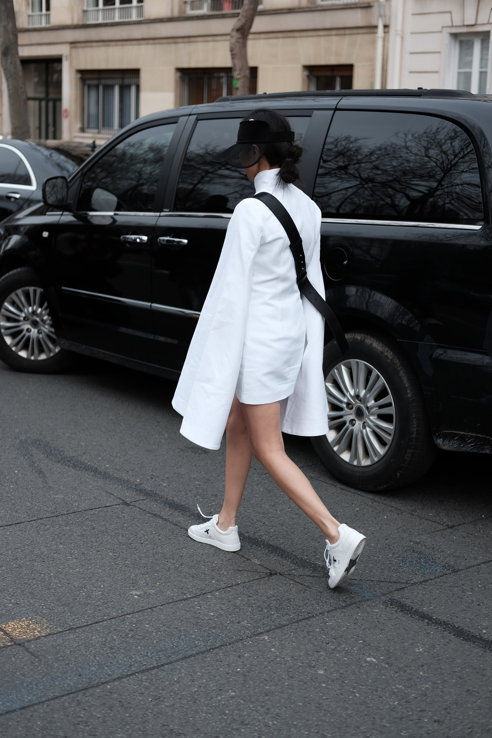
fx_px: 1127
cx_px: 243
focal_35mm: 55
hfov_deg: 24.6
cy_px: 373
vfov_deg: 36.2
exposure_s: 1/2000
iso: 250
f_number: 2
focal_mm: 35
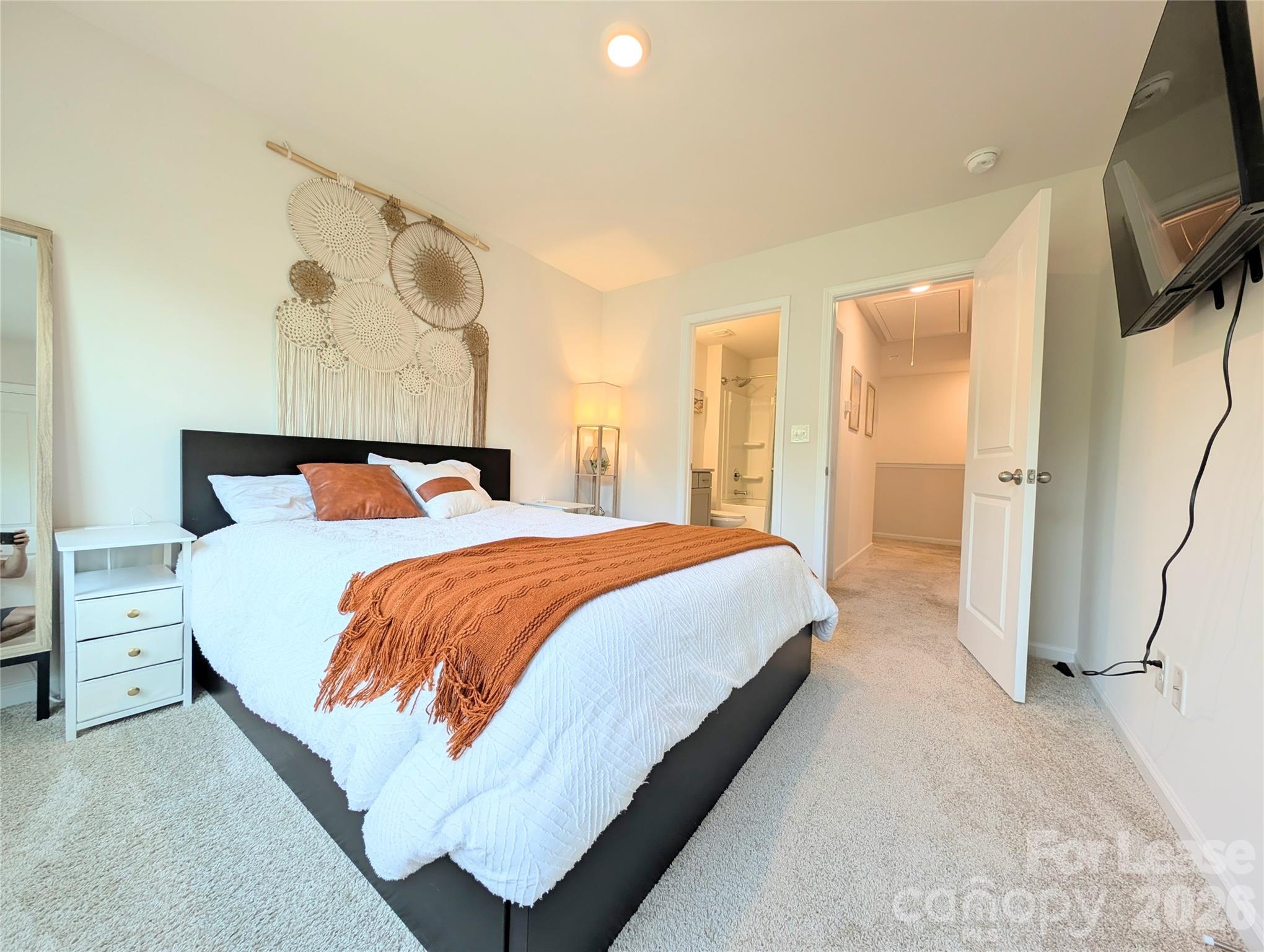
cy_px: 476
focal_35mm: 12
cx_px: 632
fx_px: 439
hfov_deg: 110.5
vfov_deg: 94.6
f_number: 1.95
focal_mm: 2.23
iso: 41
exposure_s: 1/60
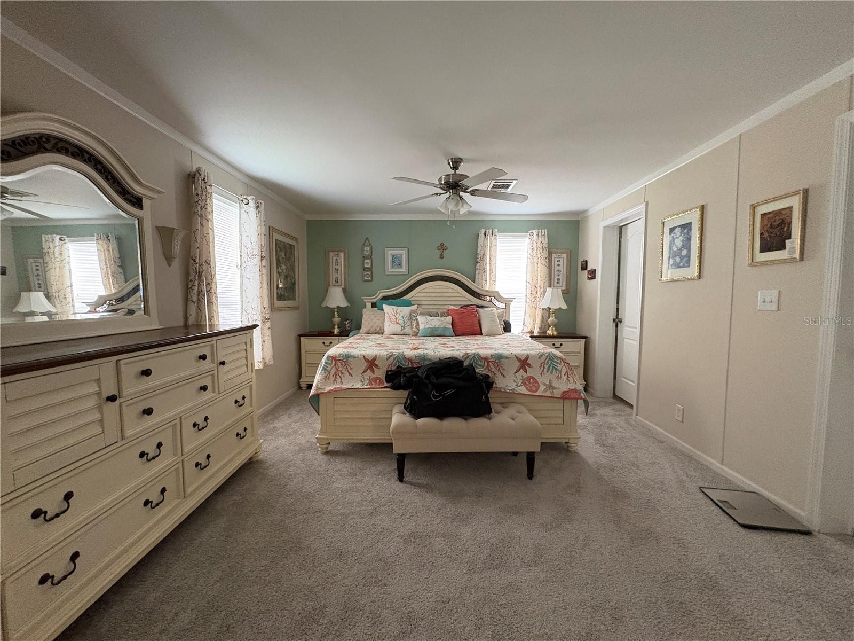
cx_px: 427
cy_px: 320
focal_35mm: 14
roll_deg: +0.1
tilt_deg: -4.1
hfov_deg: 102.1
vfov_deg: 85.7
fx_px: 345
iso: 640
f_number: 2.2
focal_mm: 2.22
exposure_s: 1/60
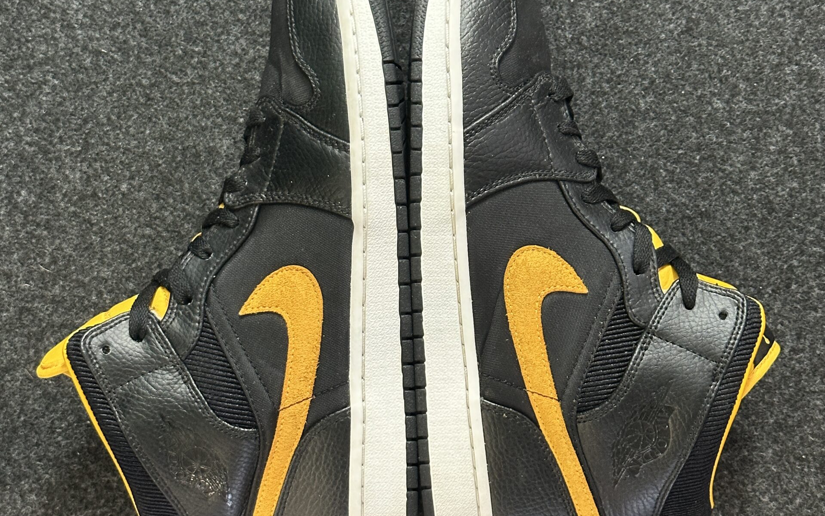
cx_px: 413
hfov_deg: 30.2
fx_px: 1529
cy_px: 244
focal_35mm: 68
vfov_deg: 19.1
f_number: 1.78
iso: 400
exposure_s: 1/34
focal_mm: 6.86
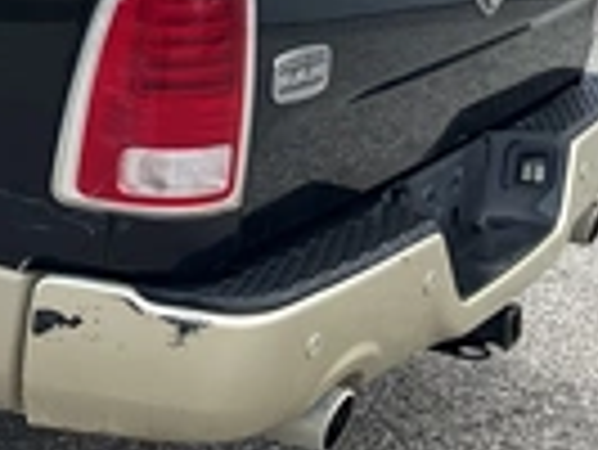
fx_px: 1504
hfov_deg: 20.2
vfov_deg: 16.7
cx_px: -225
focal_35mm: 87
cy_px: 27
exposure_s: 1/816
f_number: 1.8
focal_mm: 3
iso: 25
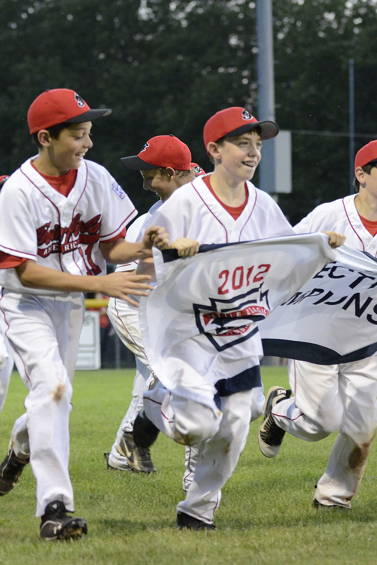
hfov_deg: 8.6
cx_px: 176
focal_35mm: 159
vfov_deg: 12.9
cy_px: 281
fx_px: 2497
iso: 3200
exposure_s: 1/320
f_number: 3.2
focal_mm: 70
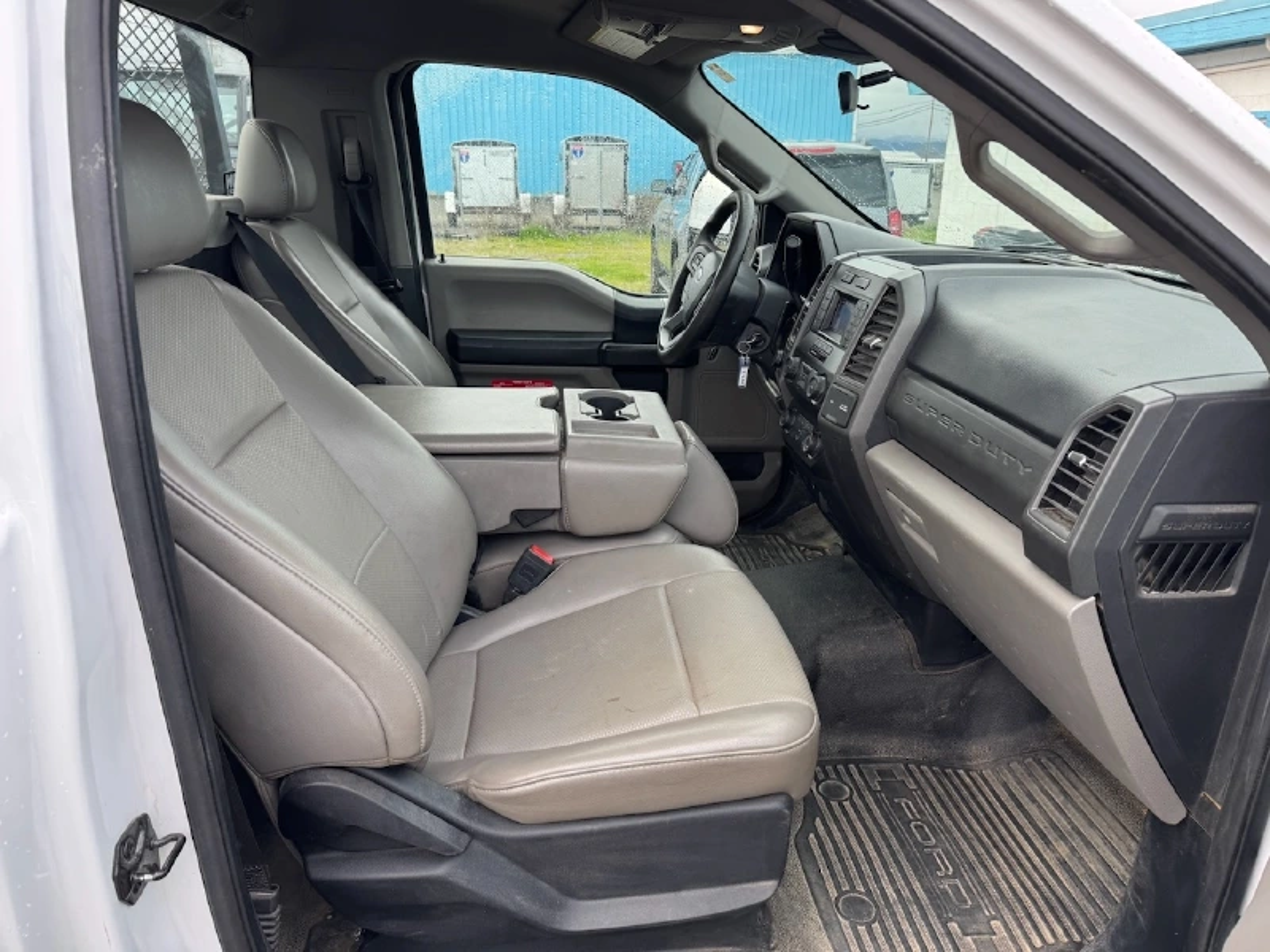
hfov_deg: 71.6
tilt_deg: -19.0
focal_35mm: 24
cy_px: 476
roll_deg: +0.0
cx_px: 635
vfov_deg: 56.8
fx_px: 881
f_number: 1.78
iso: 80
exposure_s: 1/345
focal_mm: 6.76
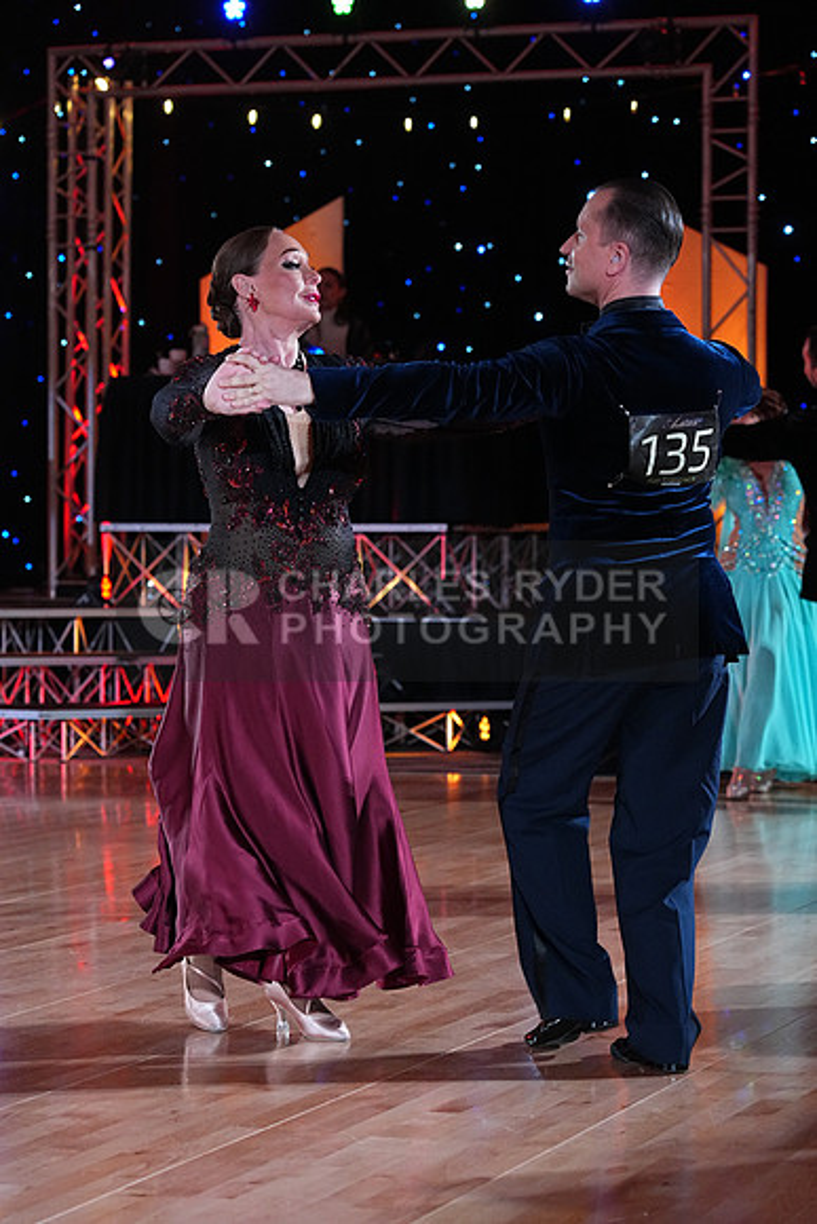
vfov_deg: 19.8
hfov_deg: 13.3
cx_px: 408
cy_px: 612
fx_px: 3504
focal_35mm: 103
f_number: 5
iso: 5000
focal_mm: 103
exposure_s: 1/400
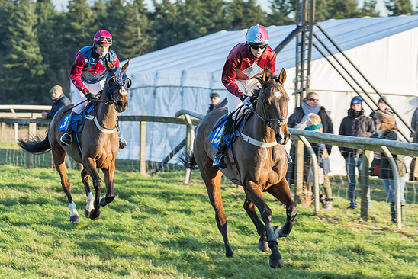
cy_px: 128
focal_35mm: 226
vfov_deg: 6.1
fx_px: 2625
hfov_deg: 9.1
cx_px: 288
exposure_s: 1/200
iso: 200
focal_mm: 155
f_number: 5.6
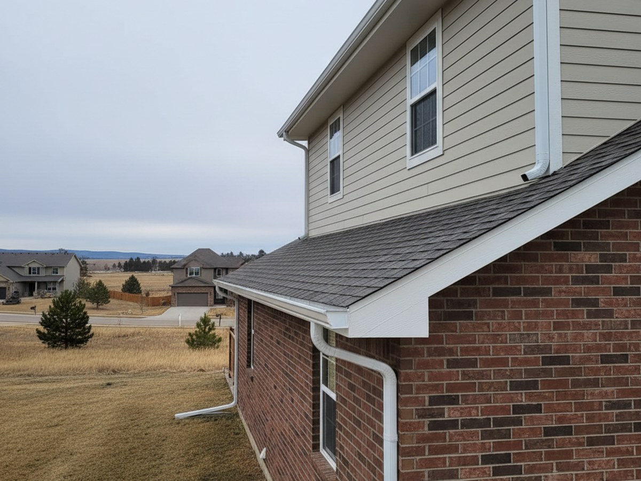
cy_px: 240
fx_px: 426
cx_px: 320
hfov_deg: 73.9
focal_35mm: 23
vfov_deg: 58.9
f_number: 1.8
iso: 629
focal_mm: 6.4
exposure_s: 1/1009
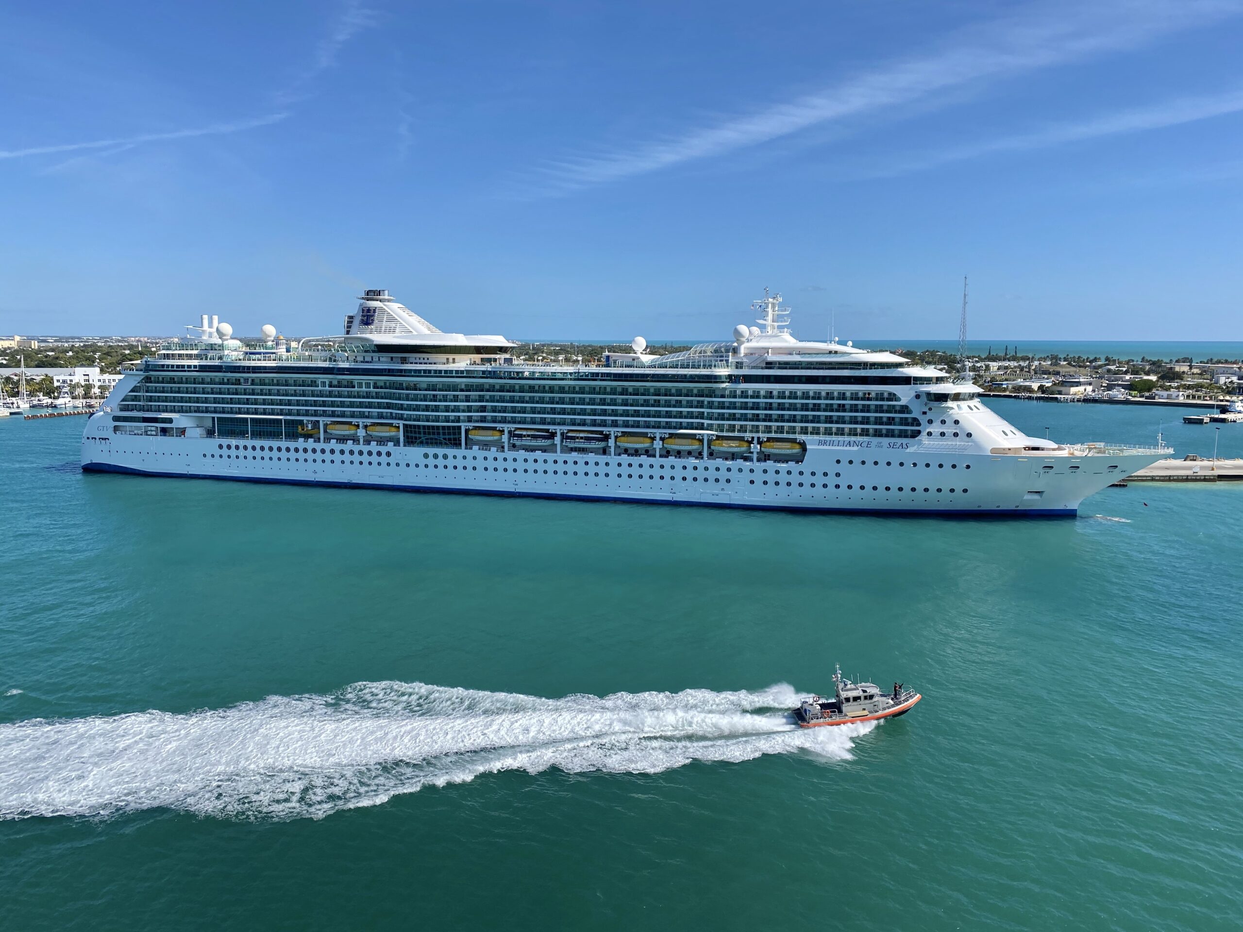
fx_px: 934
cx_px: 622
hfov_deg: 67.3
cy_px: 466
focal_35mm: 26
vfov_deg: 53.1
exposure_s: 1/3509
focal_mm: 4.25
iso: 32
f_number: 1.8
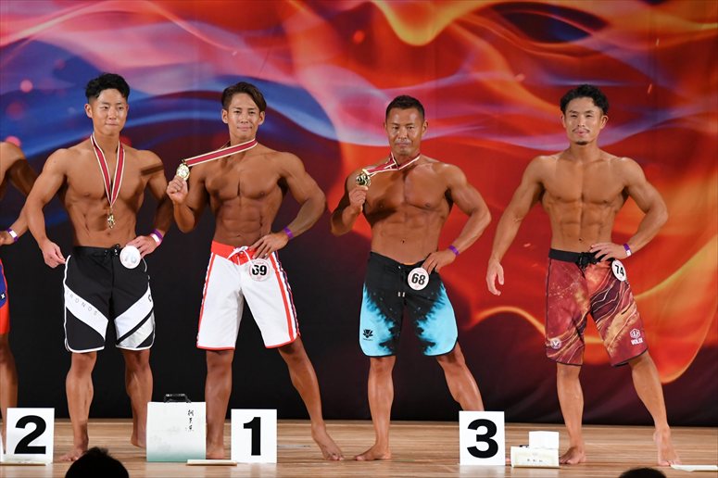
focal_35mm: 225
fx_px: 4485
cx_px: 359
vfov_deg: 6.1
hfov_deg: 9.2
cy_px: 239
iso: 3200
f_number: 5.6
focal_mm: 150
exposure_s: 1/400
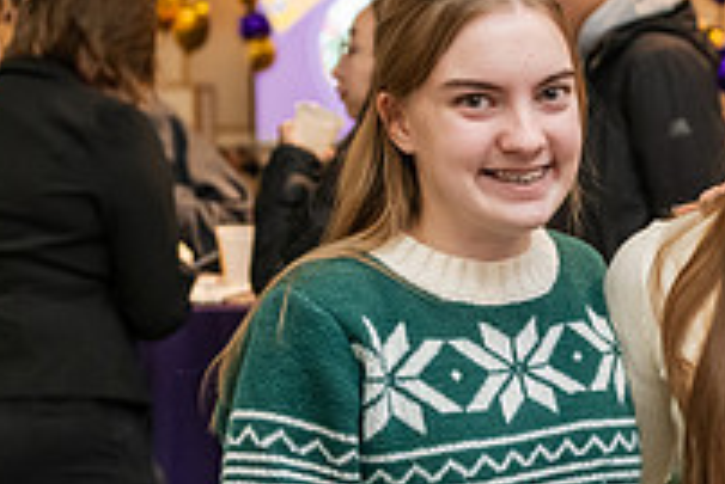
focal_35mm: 138
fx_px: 2781
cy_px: 289
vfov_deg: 10.0
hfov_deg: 14.4
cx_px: 843
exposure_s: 1/160
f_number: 3.5
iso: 2000
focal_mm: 48
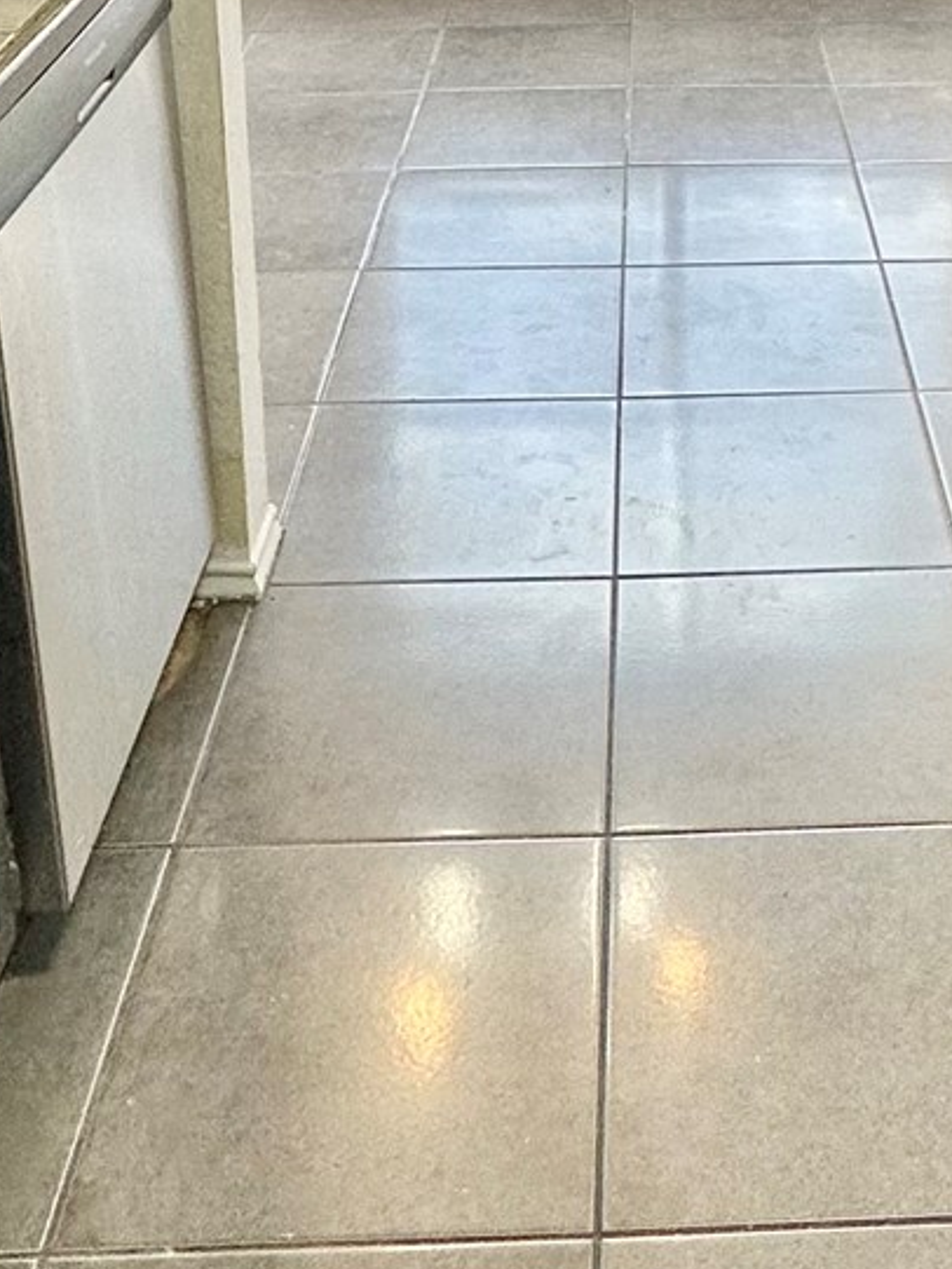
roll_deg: +0.1
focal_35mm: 53
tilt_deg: -11.6
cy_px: -195
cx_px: 715
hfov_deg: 27.2
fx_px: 1943
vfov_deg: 31.3
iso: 125
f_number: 2.2
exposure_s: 1/120
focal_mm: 2.22
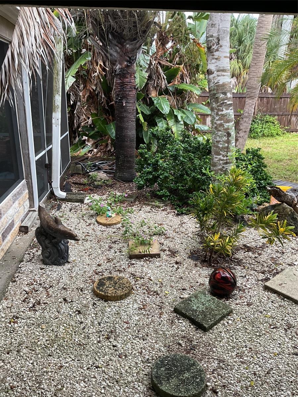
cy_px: 198
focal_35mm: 29
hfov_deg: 48.2
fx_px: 333
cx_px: 149
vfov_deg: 61.7
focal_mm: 3
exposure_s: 1/120
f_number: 1.8
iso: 64
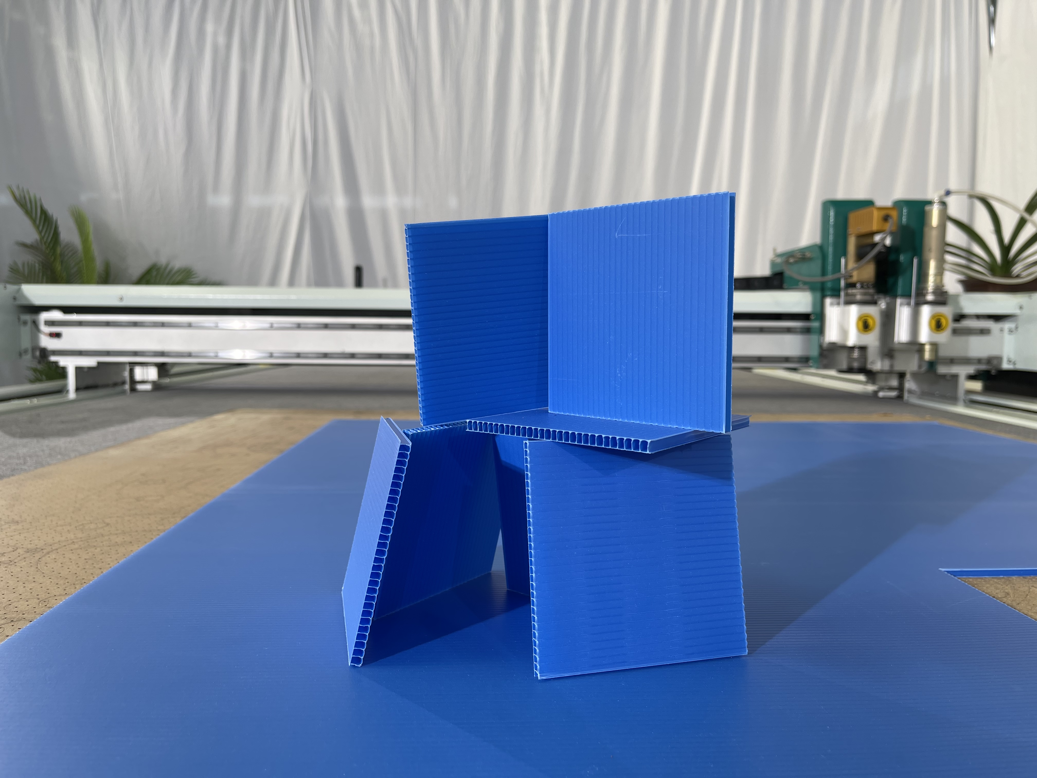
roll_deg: -0.7
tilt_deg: -4.9
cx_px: 518
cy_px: 389
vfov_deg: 53.1
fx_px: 779
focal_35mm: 26
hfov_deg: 67.3
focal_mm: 5.1
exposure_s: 1/338
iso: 32
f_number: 1.6
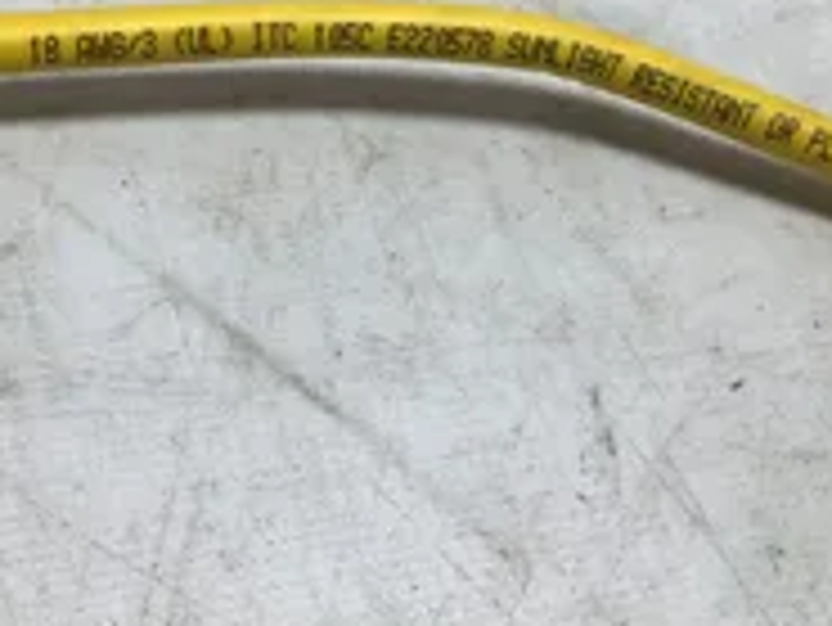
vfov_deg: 21.9
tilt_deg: -57.2
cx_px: 414
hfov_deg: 29.0
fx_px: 1611
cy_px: 230
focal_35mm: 67
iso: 25
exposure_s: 1/190
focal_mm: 3.3
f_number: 2.4
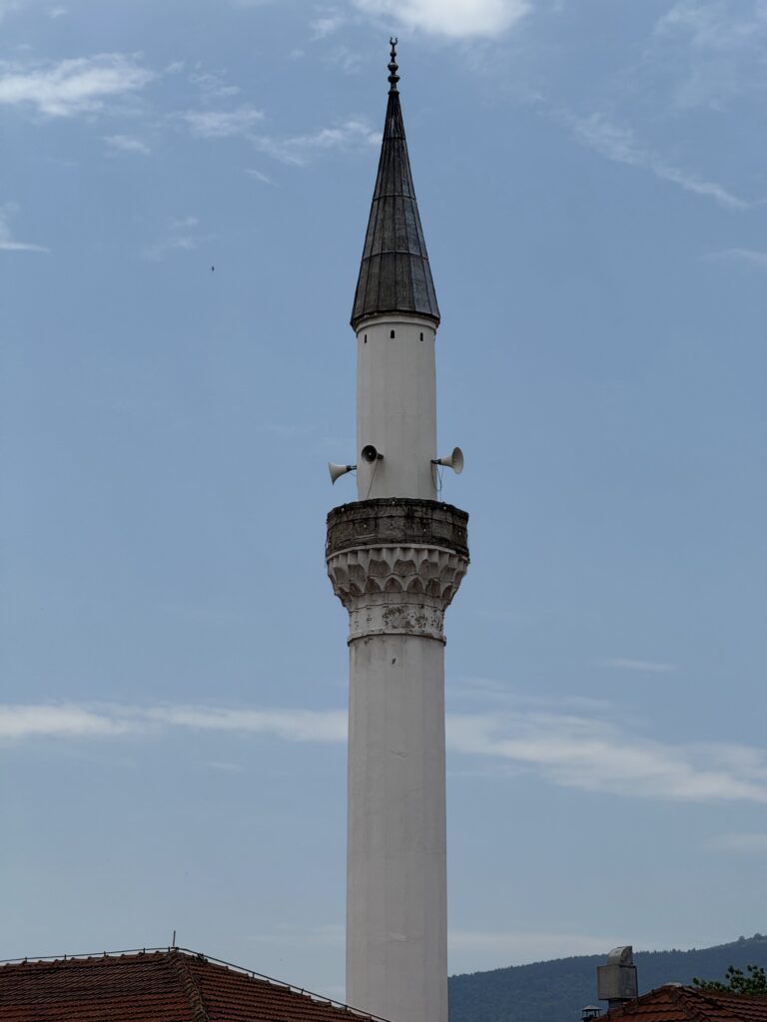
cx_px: 384
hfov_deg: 12.3
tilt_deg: +14.3
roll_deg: -0.4
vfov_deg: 16.4
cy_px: 511
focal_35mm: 120
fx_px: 3545
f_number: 2.8
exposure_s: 1/3344
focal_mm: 15.66
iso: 40
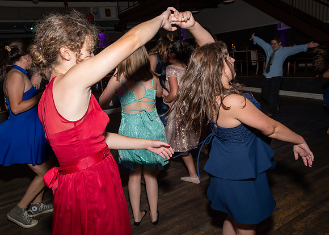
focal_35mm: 27
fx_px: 250
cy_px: 118
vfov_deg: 50.4
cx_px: 162
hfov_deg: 66.8
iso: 400
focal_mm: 17
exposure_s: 1/250
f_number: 5.6
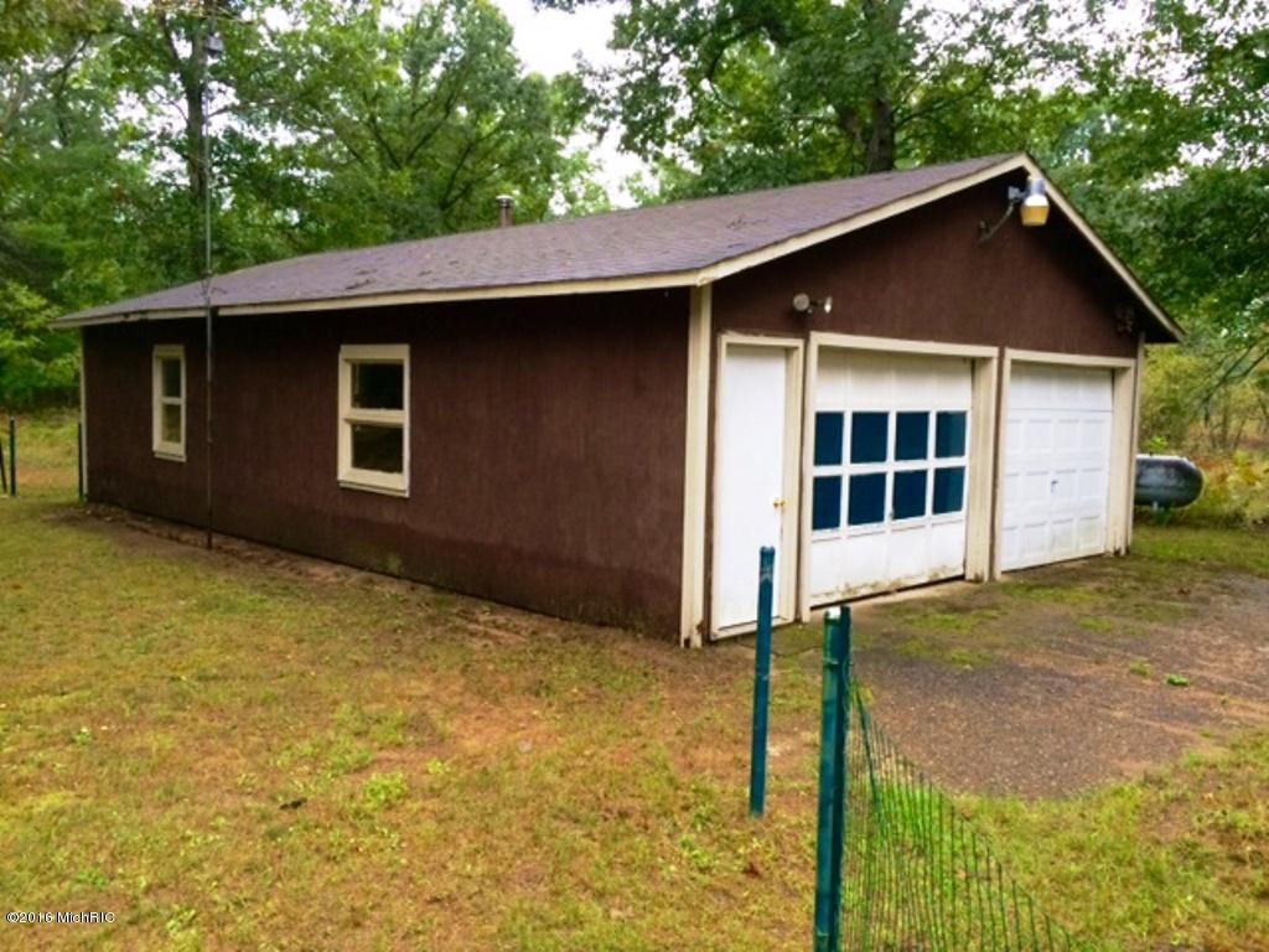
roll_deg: -0.2
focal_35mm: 29
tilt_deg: -5.8
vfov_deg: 48.2
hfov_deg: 61.7
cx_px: 634
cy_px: 476
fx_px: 1063
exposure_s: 1/30
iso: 100
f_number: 2.2
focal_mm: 4.15
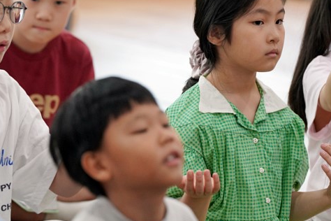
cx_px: 172
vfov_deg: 3.6
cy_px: 55
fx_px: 3494
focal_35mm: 380
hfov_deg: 5.4
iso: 2500
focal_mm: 200
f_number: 4
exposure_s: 1/250
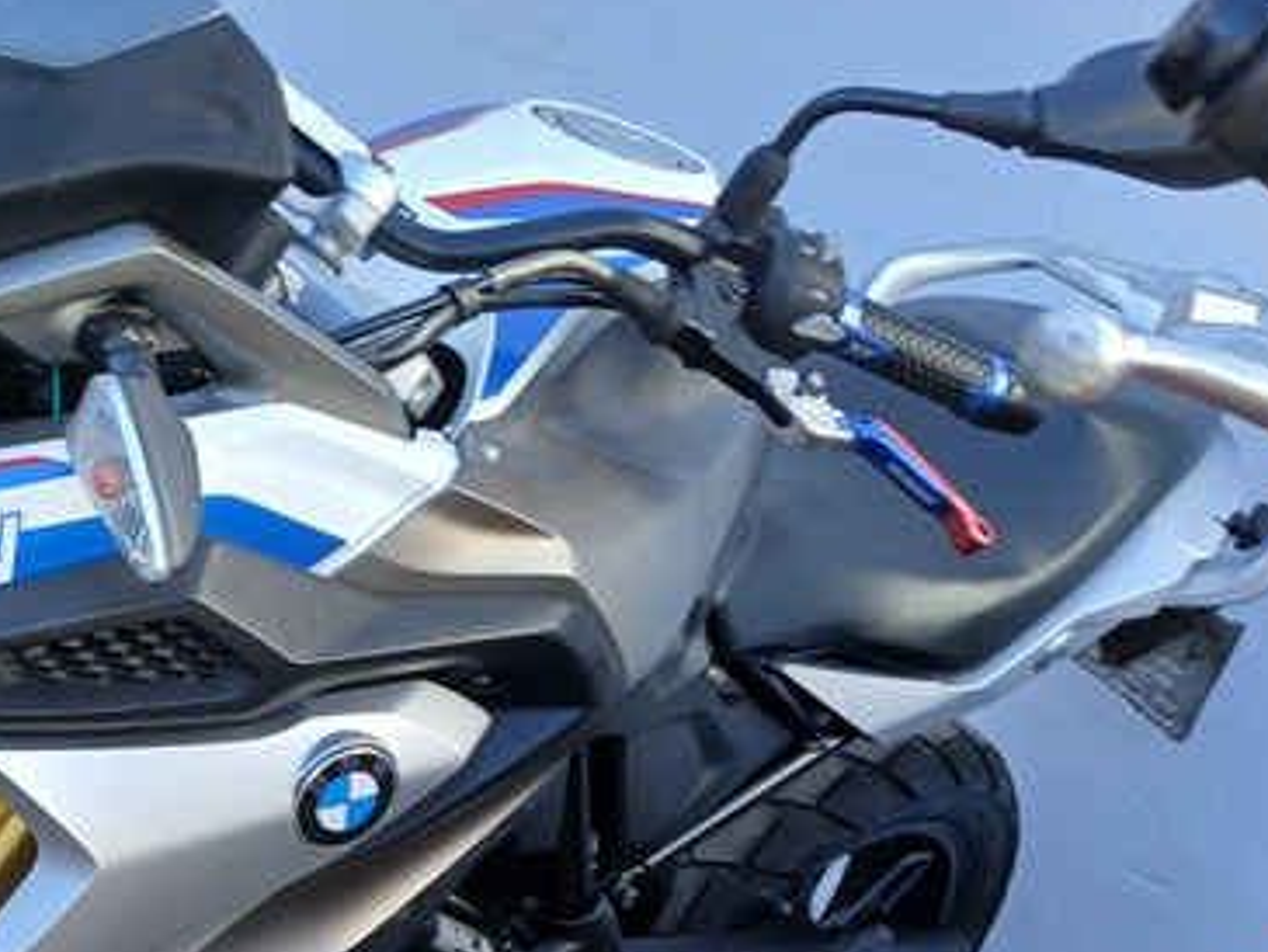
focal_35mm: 57
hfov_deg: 31.1
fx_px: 2089
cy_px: 910
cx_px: -17
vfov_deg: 24.7
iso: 25
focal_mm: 3.98
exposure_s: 1/60
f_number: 1.8
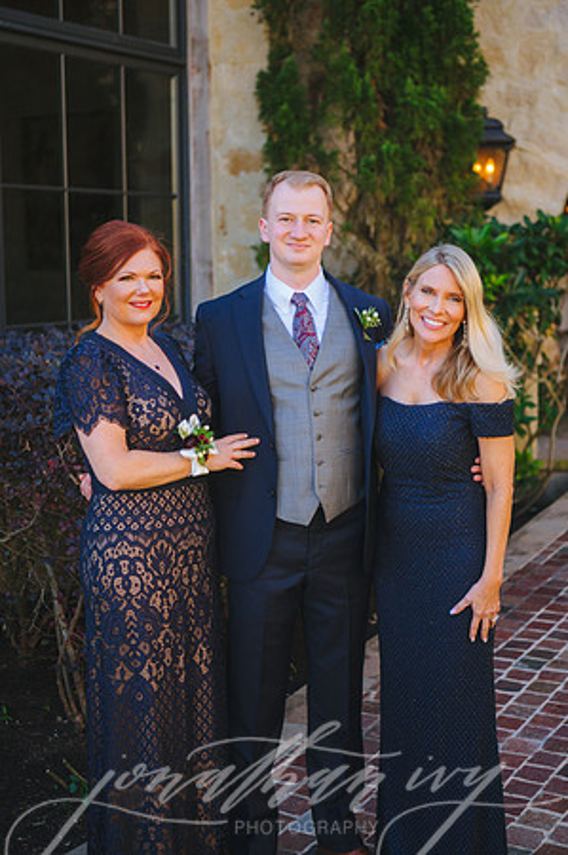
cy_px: 428
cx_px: 284
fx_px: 1328
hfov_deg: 24.1
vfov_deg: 35.7
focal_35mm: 56
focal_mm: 56
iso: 500
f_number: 2.8
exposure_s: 1/800
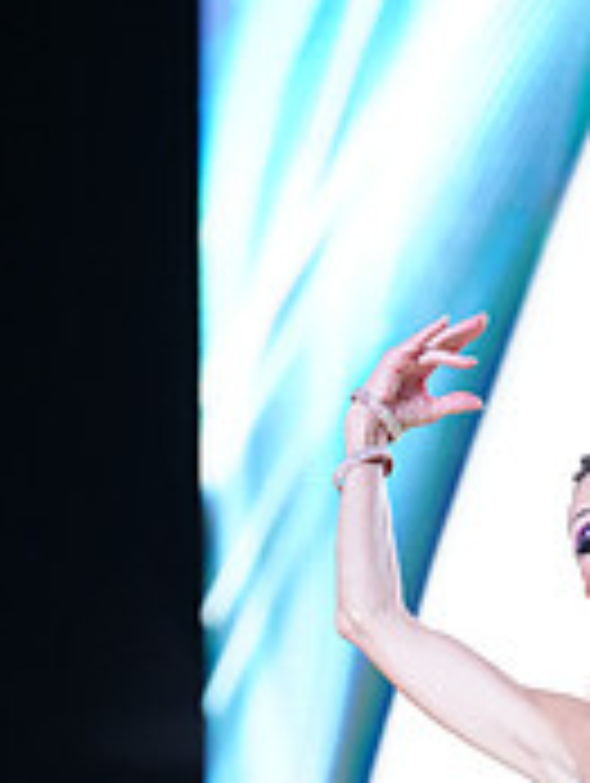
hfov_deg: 3.5
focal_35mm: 422
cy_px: 1220
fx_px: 9567
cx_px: 849
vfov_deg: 4.7
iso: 1250
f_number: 2.8
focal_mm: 132
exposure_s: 1/640
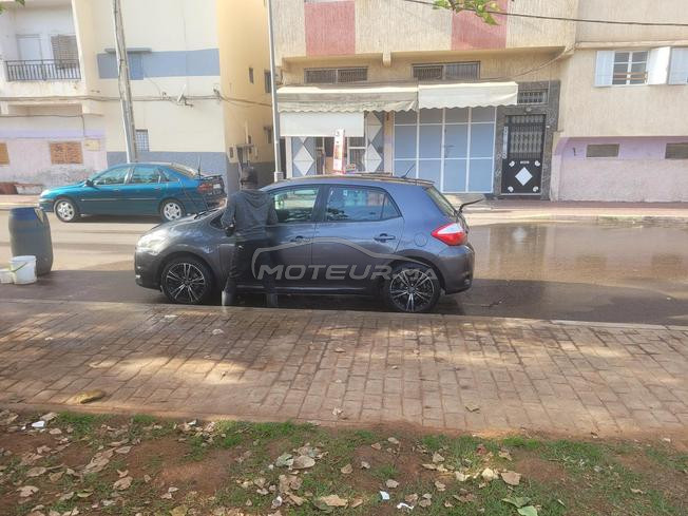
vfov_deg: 53.1
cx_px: 344
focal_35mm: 26
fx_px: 517
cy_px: 258
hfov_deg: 67.3
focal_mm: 5.4
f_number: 1.8
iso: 40
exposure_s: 1/409
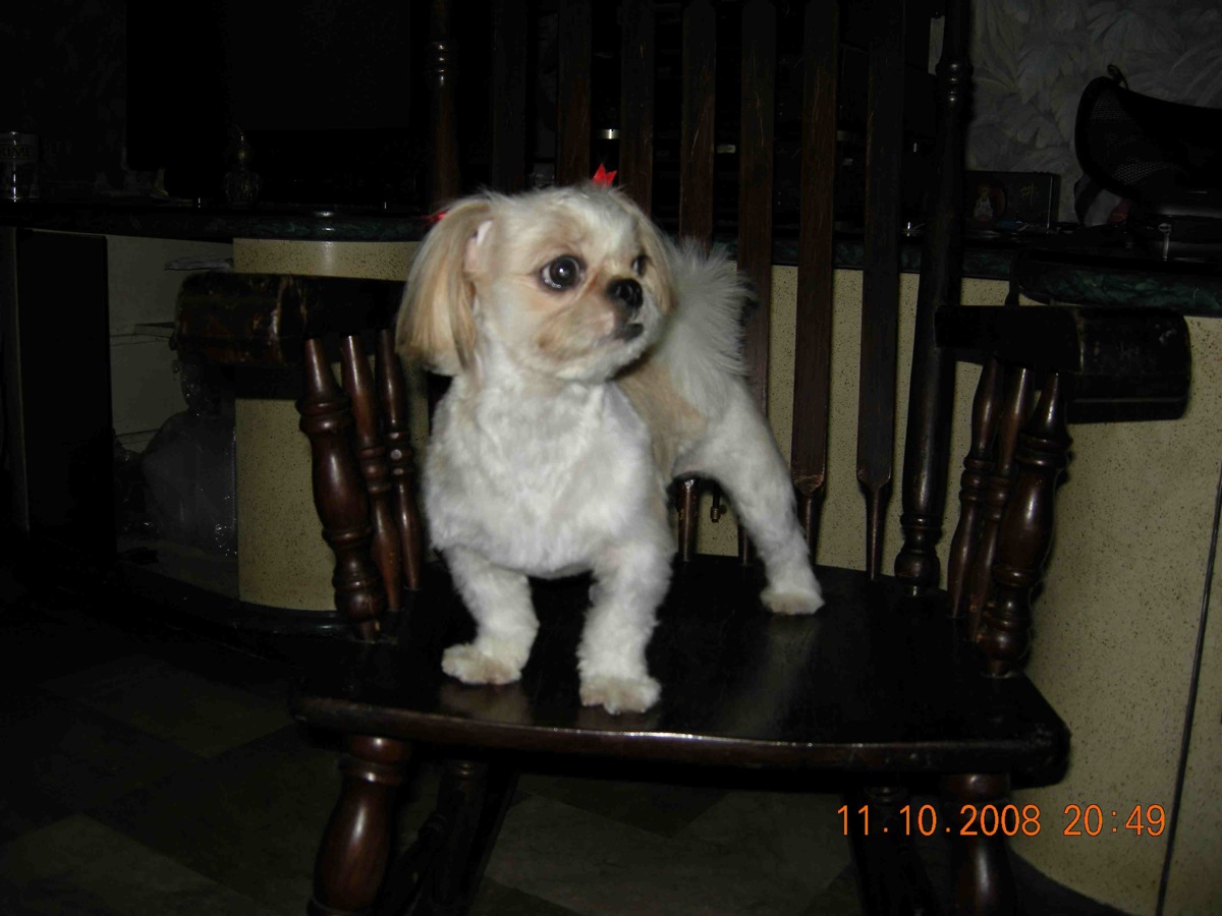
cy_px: 458
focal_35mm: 35
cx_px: 611
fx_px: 1236
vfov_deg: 40.7
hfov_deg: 52.6
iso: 64
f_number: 2.7
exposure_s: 1/60
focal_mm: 7.5
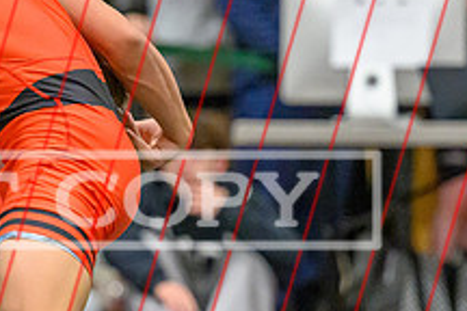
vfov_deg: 3.2
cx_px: 67
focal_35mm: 430
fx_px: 5578
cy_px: 272
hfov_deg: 4.8
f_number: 2.8
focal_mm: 140
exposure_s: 1/800
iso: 12800
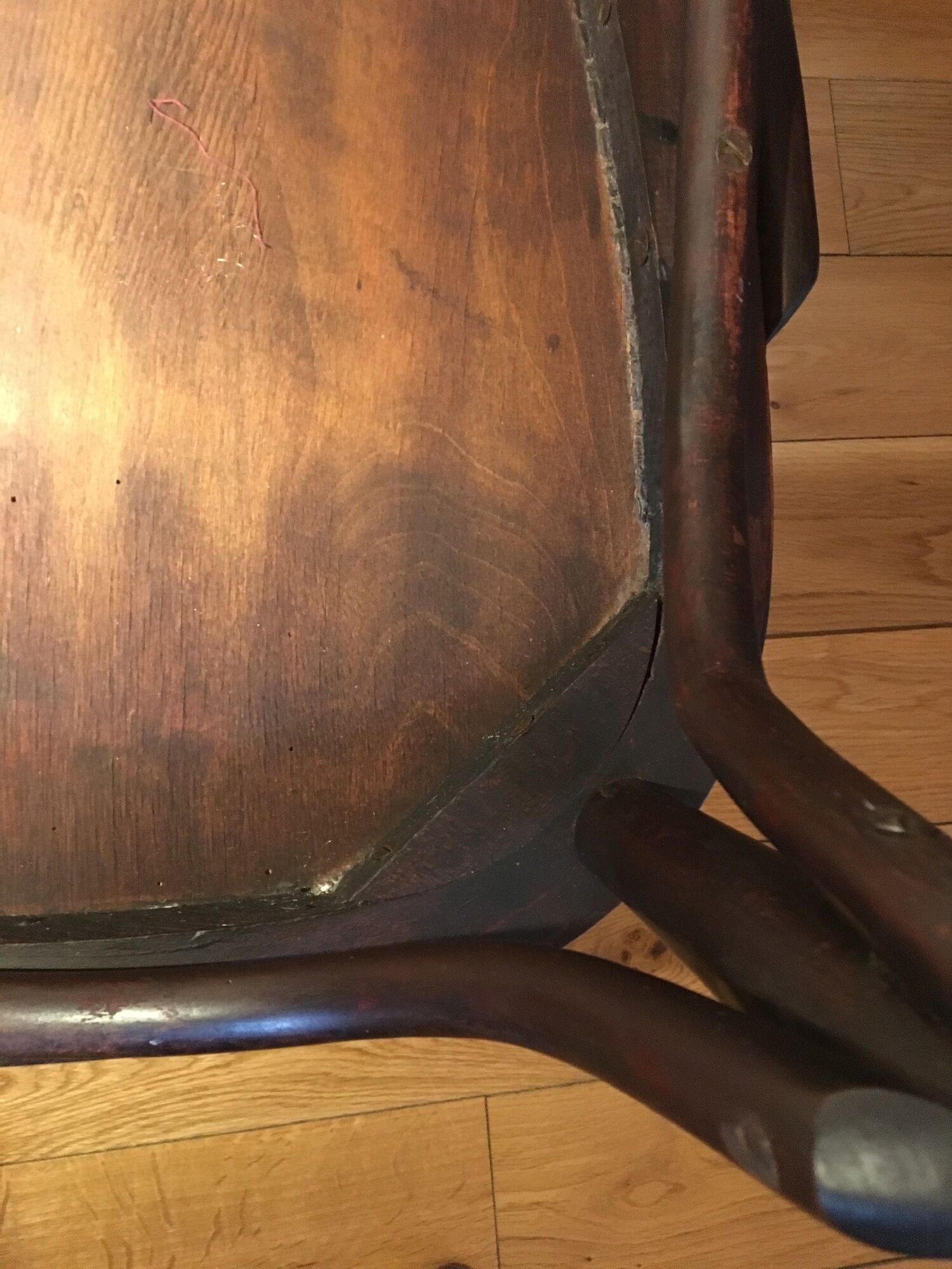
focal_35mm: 29
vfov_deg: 61.7
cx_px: 476
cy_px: 634
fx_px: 1063
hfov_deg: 48.2
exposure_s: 1/17
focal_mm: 4.15
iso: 500
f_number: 2.2
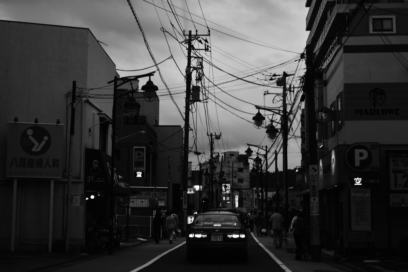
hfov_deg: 33.4
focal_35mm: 60
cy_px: 136
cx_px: 204
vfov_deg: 22.6
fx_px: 680
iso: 200
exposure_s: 1/80
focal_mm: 40
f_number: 4.2
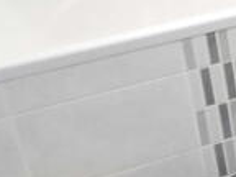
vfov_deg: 14.4
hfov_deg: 15.8
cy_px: -9
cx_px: 456
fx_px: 689
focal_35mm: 101
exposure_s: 1/8
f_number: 3
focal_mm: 4.5
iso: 400
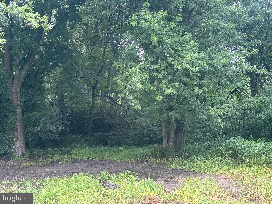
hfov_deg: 39.7
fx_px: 377
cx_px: 136
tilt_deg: +4.0
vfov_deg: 30.3
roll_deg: +1.8
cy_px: 102
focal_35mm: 48
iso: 80
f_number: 1.78
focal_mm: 6.76
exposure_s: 1/121
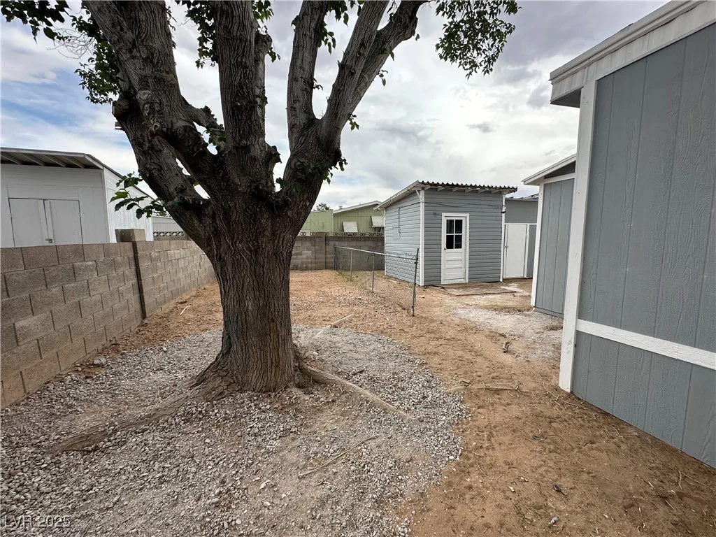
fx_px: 290
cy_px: 268
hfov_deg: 102.1
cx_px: 358
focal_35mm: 14
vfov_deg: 85.7
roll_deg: -0.1
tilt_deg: -5.4
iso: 40
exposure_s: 1/502
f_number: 2.2
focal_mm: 2.22
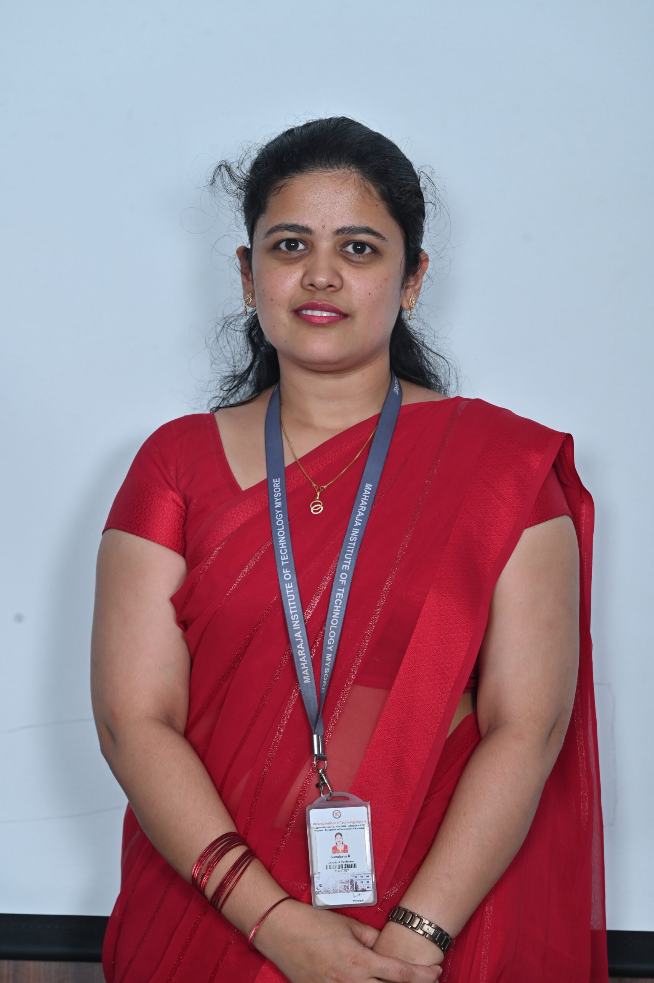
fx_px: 3275
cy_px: 492
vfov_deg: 17.1
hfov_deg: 11.4
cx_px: 327
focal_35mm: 120
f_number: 7.1
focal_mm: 120
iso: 320
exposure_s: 1/160
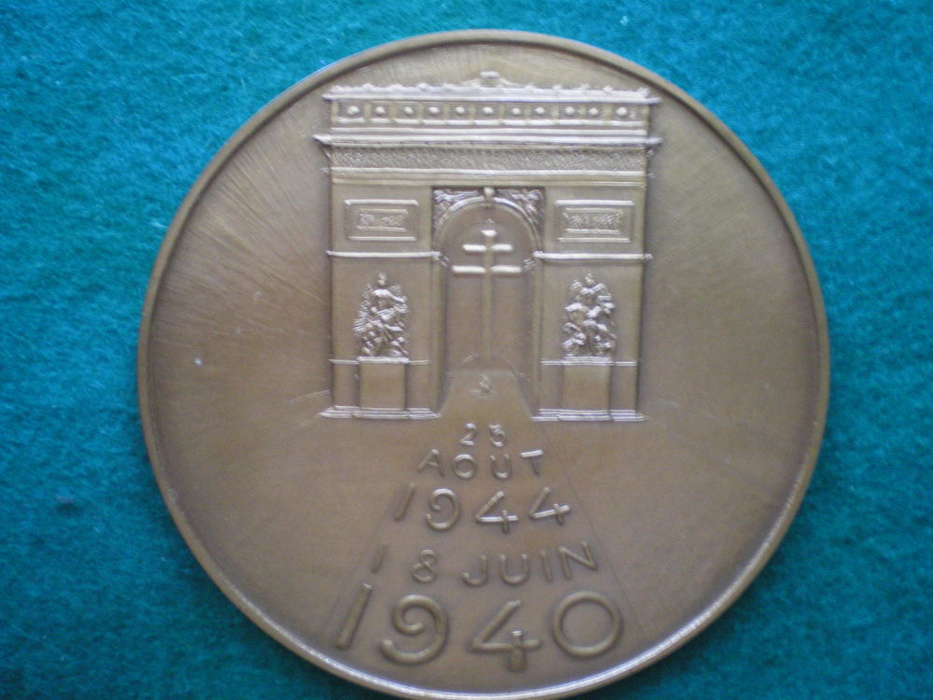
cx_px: 466
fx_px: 1024
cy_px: 350
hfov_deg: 49.0
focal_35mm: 38
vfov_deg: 37.7
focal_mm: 6.3
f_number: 3.1
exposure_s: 1/8
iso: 400
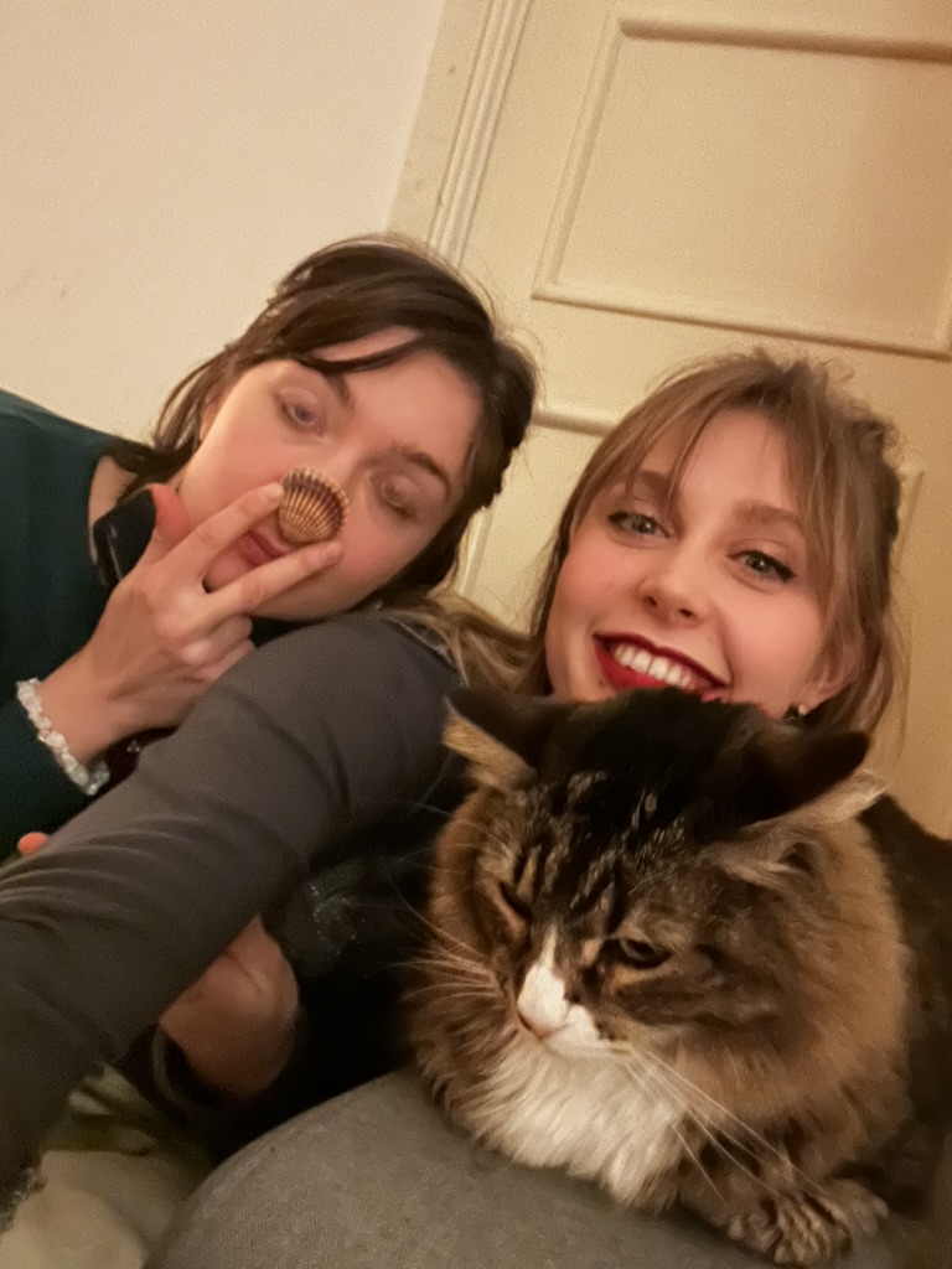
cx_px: 476
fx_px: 1100
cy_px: 634
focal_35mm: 30
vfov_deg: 60.0
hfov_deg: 46.8
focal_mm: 2.71
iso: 2000
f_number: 2.2
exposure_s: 1/15
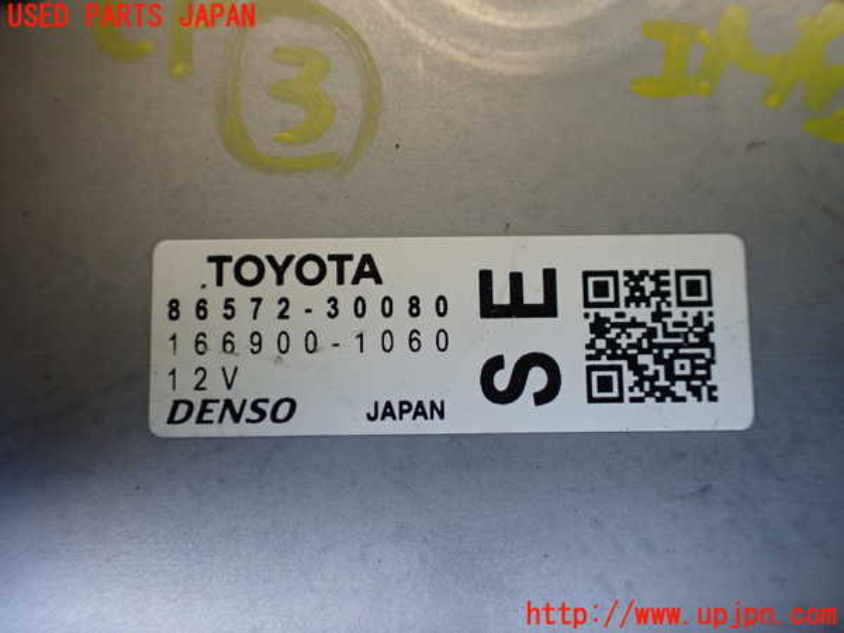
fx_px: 731
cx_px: 422
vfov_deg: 46.8
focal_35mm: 30
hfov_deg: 60.0
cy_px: 316
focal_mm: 5.4
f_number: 2.3
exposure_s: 1/100
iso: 800
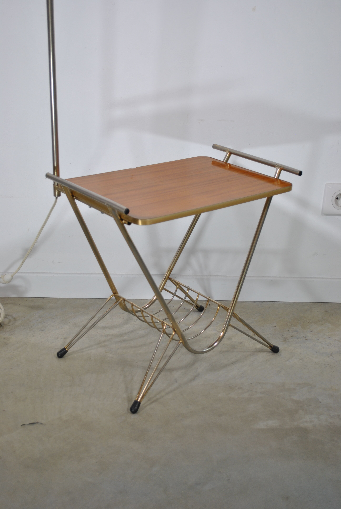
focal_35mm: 52
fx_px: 744
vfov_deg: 37.8
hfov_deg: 25.8
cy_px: 254
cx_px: 170
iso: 200
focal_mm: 35
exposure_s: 1/50
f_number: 5
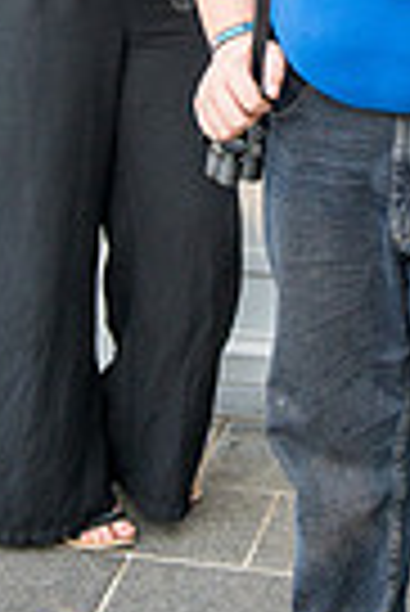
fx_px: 2249
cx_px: 387
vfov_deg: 14.6
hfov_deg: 10.3
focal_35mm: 132
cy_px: -256
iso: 800
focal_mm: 40
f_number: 2.8
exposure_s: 1/1000
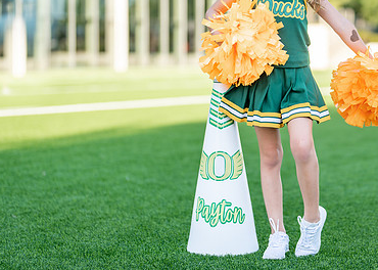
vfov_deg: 16.2
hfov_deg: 22.4
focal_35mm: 88
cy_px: 84
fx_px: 944
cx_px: 296
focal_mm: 50
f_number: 1.2
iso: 100
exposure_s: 1/1250
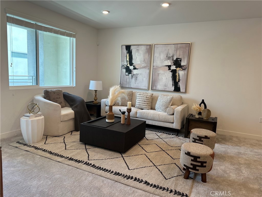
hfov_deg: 71.6
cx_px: 131
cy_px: 98
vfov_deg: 56.8
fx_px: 182
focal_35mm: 24
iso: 80
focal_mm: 6.86
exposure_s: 1/120
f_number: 1.78
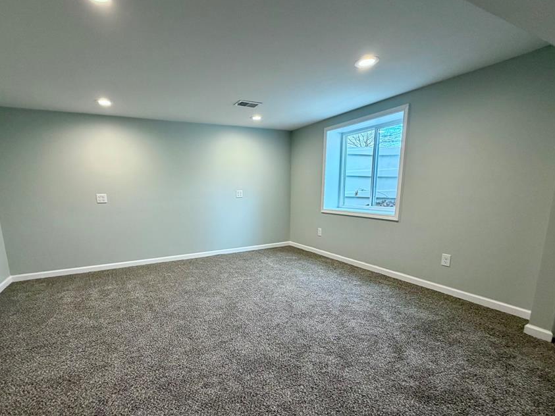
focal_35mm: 17
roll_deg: +1.4
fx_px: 273
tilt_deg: -10.9
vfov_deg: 74.3
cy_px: 238
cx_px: 242
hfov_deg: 90.6
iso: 200
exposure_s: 1/60
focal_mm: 2.22
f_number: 2.2
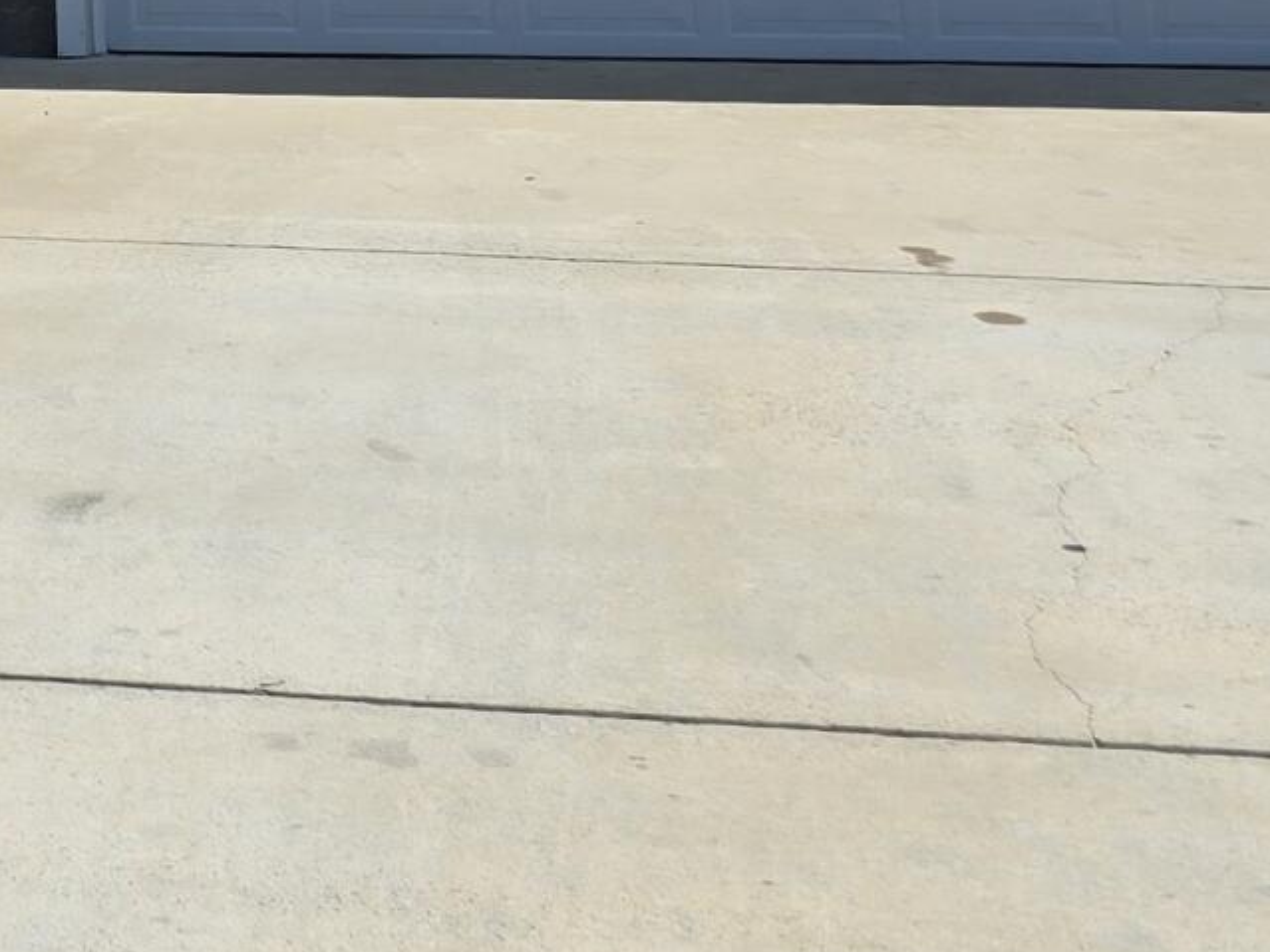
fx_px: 3962
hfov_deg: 17.4
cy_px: -956
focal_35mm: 108
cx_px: -246
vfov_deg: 12.1
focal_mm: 6.3
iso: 20
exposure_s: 1/2000
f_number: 1.7
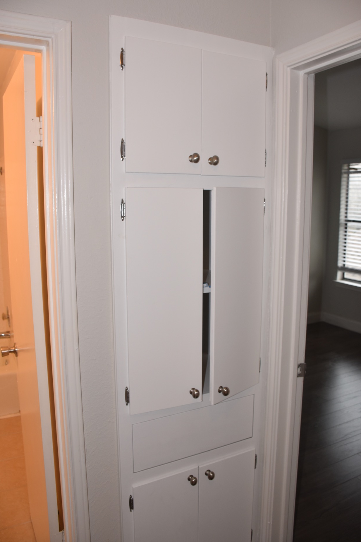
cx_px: 180
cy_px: 263
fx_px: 421
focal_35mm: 28
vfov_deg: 65.5
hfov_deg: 46.4
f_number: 4.5
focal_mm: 18
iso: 320
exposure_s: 1/80
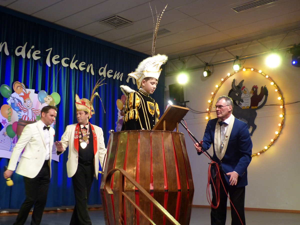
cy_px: 112
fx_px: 407
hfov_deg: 40.4
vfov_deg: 30.9
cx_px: 150
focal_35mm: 47
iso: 400
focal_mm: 8.4
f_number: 2.8
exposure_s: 1/50
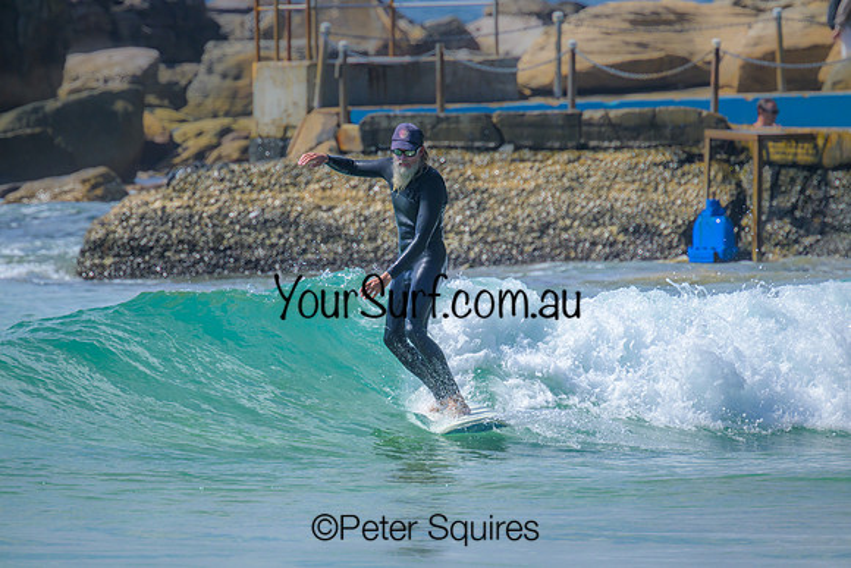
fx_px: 18915
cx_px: 426
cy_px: 284
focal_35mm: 800
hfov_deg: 2.6
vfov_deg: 1.7
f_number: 11
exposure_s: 1/2000
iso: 800
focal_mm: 800
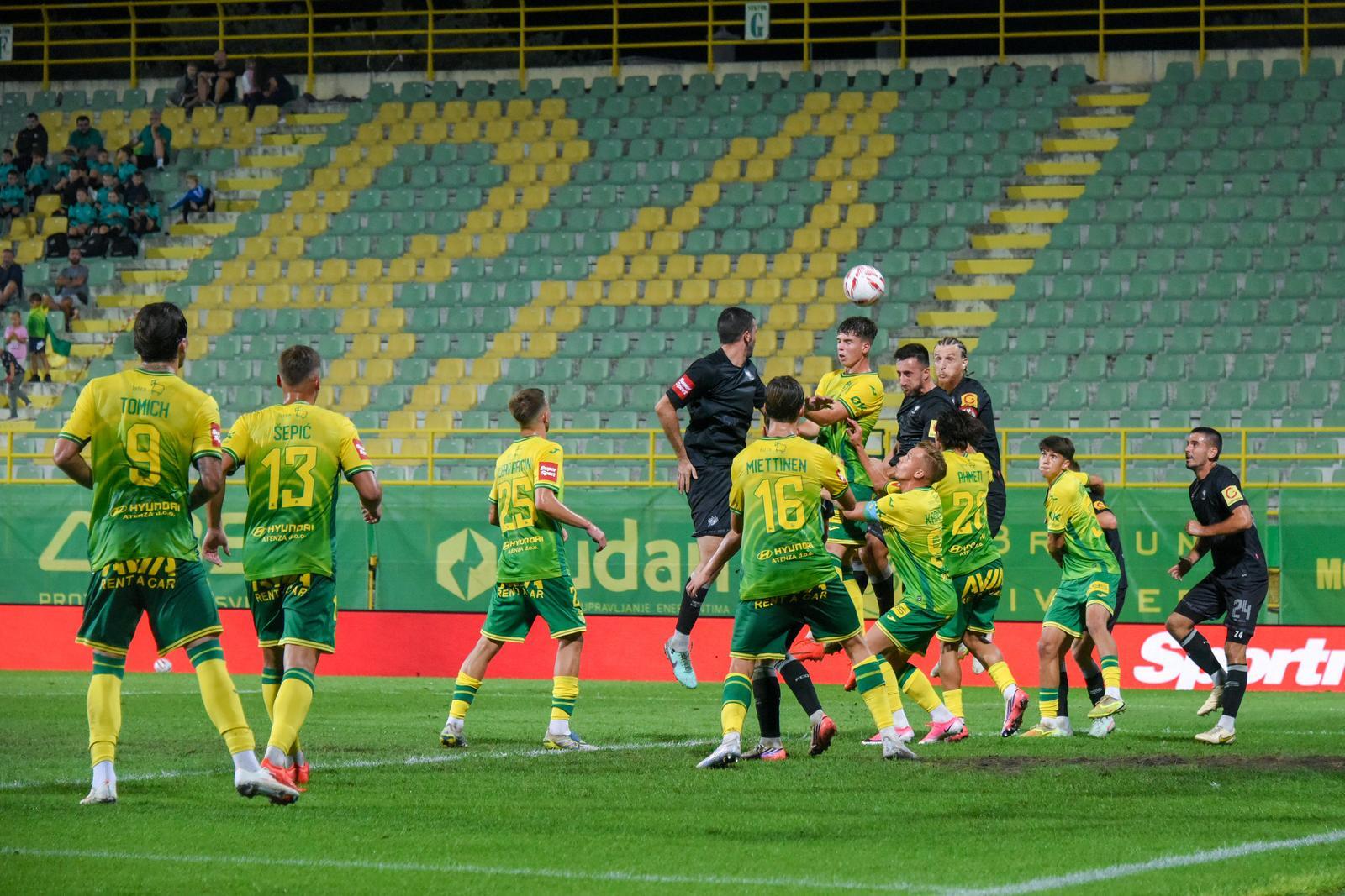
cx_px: 672
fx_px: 4670
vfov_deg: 11.0
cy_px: 448
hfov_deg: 16.4
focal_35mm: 125
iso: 5000
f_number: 5.6
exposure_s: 1/800
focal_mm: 125
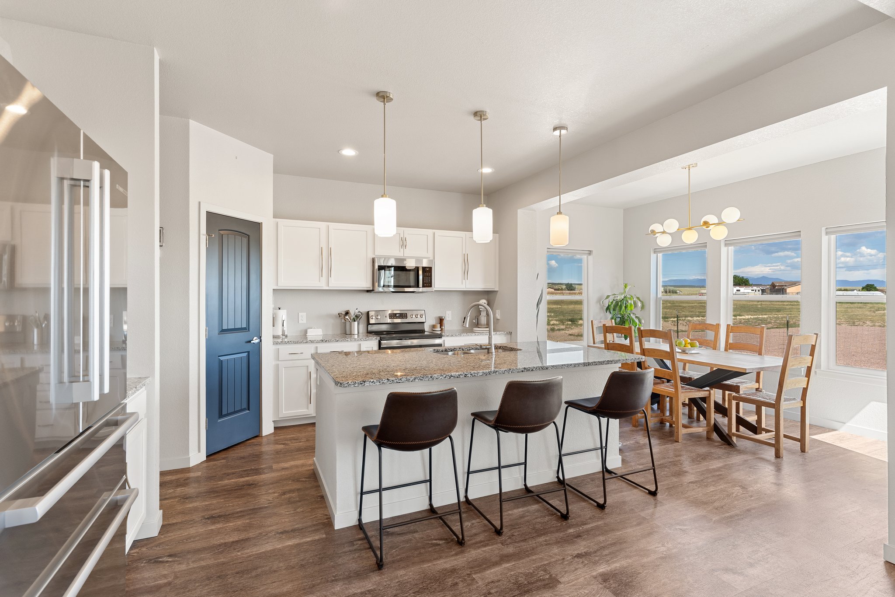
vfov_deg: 70.4
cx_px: 448
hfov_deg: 93.3
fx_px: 423
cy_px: 298
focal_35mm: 17
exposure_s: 1/5
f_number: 8
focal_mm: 17
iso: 400
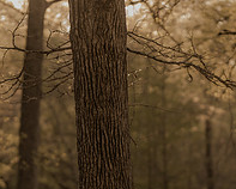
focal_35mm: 182
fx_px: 1272
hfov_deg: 10.6
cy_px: 193
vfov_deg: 8.5
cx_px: 150
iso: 250
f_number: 1.6
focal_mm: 85
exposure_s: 1/1600
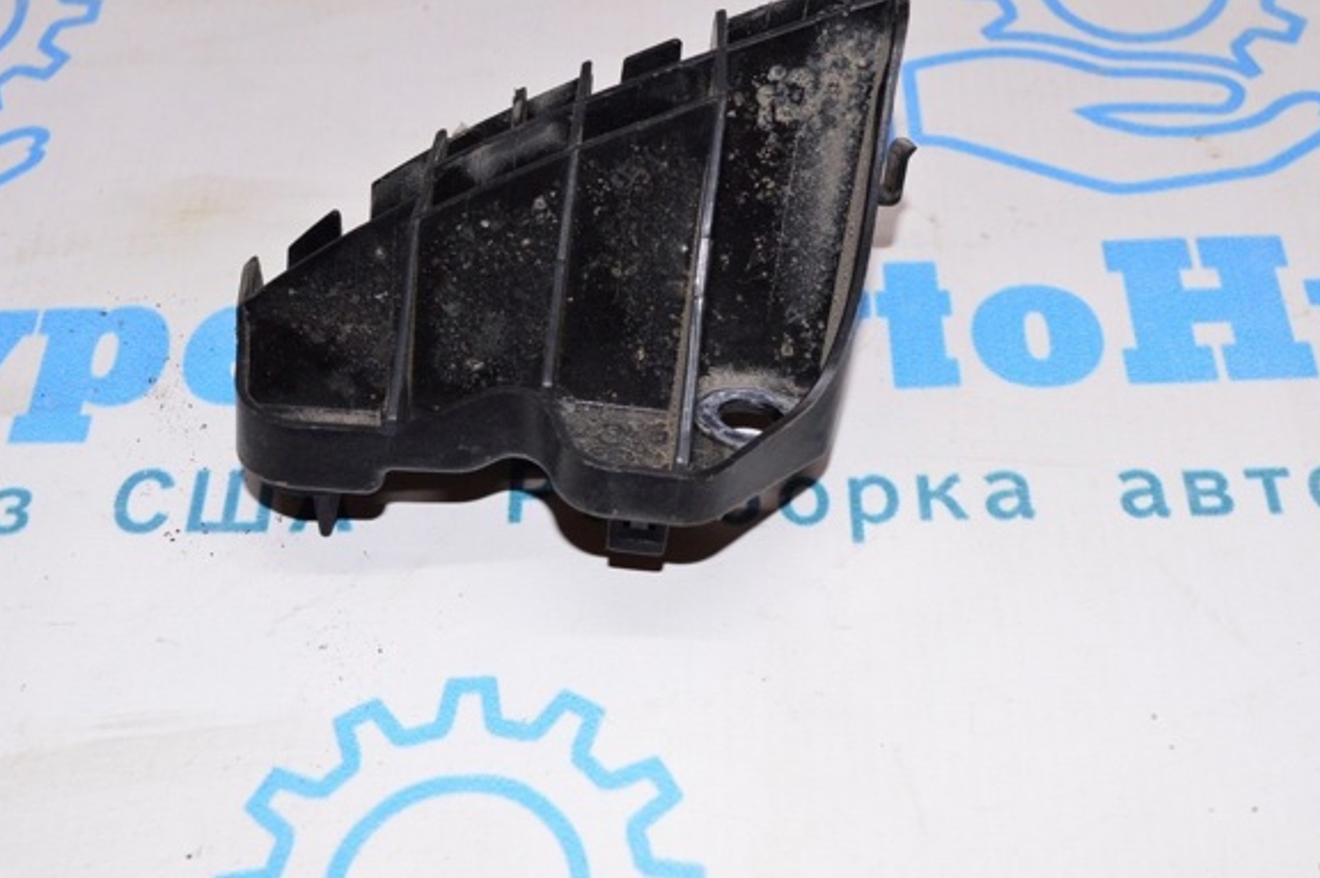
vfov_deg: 26.9
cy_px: 393
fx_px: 1832
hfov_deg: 39.6
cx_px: 619
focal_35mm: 50
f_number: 8
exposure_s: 1/160
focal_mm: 30
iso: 1600
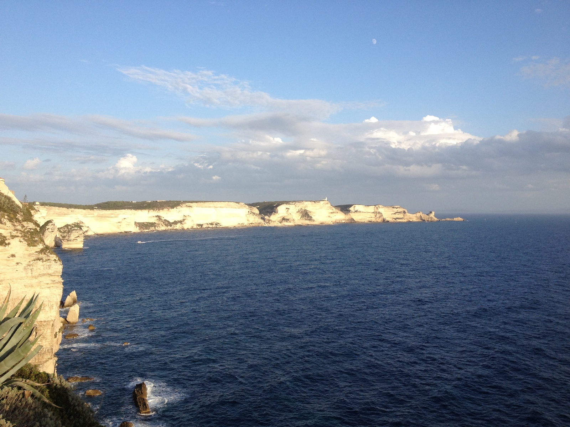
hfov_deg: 52.6
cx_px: 285
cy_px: 214
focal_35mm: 35
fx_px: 576
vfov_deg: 40.7
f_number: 2.4
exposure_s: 1/935
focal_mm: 4.28
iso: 64
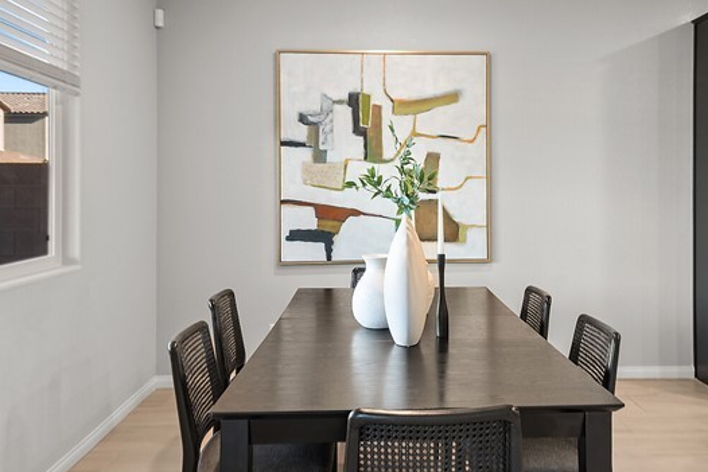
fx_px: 649
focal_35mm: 33
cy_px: 182
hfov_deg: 57.0
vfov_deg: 39.8
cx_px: 407
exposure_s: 1
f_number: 8
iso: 100
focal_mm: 16
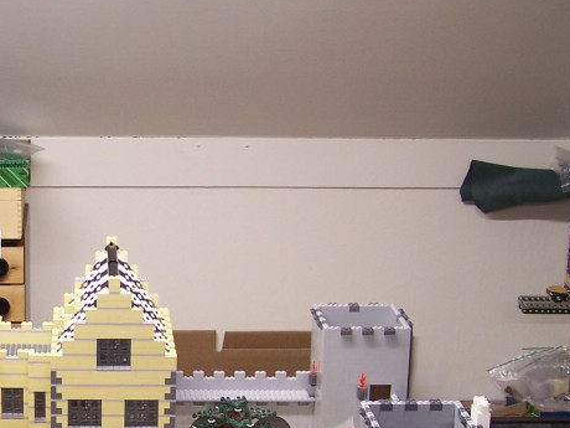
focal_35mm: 89
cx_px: 79
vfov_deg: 16.5
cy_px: 342
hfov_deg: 21.6
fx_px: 1466
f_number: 2.8
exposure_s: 1/6
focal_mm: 6.7
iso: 80
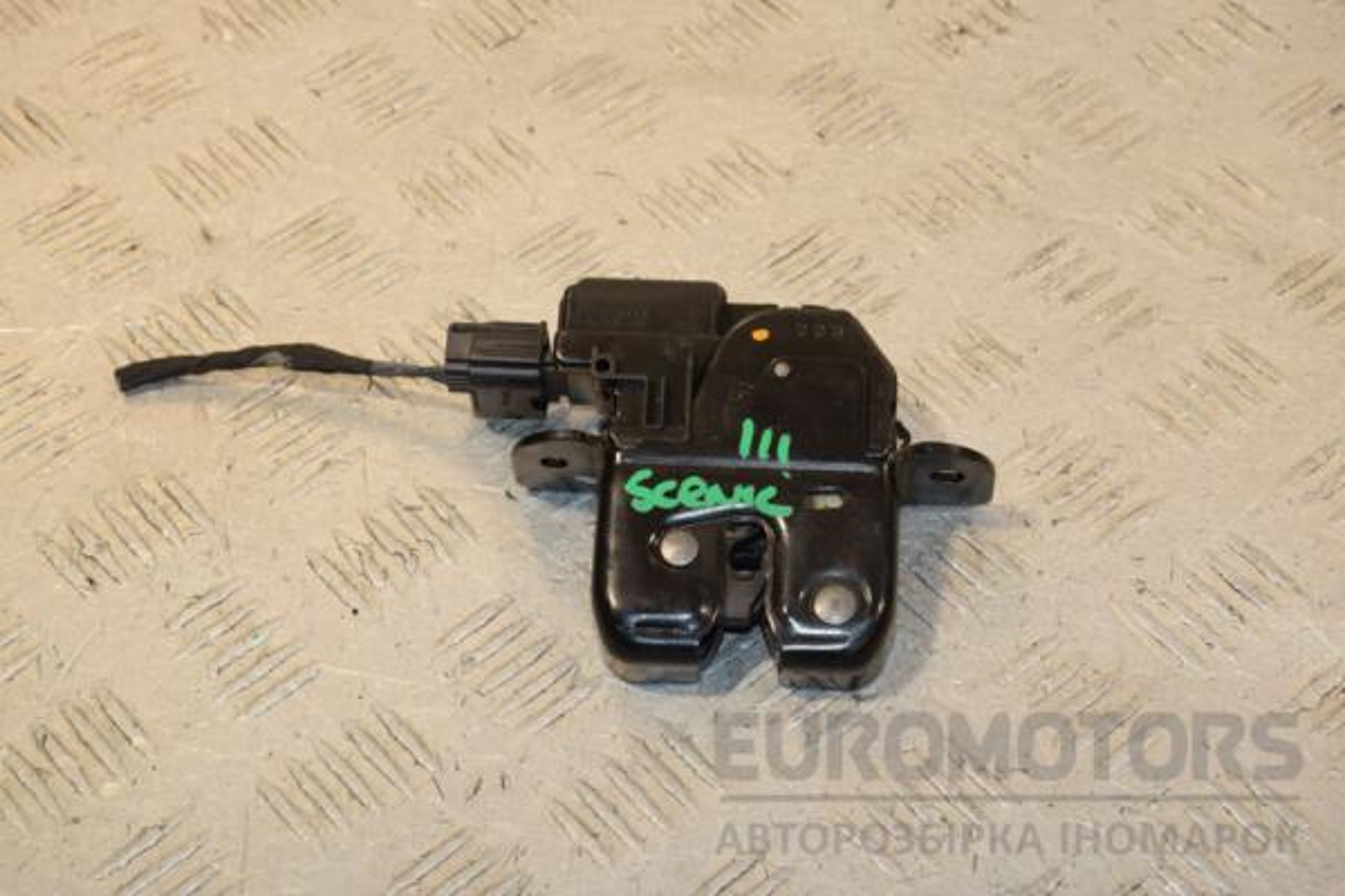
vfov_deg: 18.2
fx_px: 2802
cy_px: 448
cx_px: 672
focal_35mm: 75
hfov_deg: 27.0
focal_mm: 50
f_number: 9
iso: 800
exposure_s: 1/200
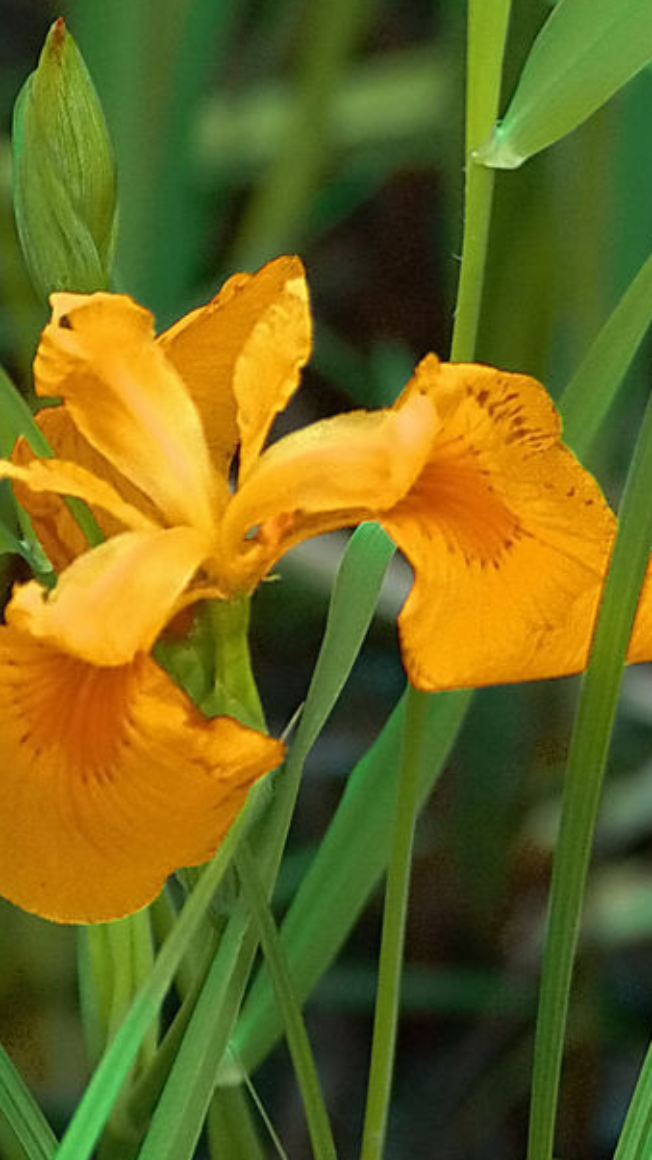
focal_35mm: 312
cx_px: 201
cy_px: 685
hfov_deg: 3.9
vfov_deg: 6.9
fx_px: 9593
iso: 200
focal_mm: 40.5
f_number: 3.6
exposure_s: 1/30
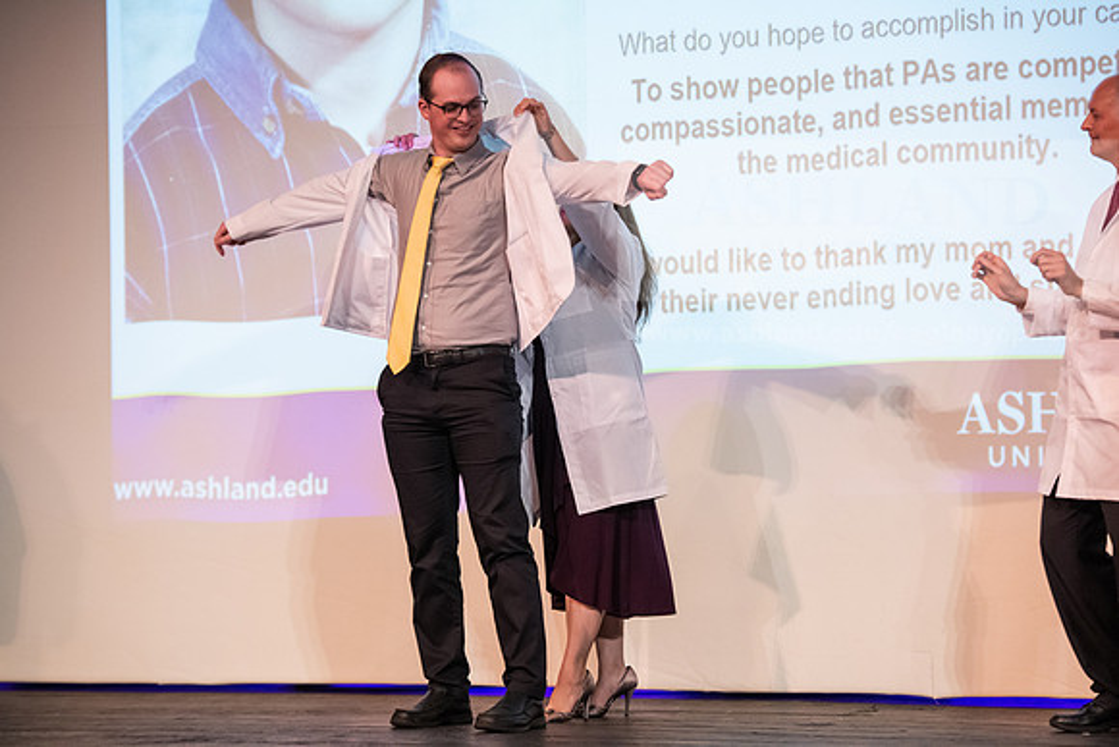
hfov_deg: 17.1
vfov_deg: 11.4
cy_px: 374
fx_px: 3731
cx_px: 560
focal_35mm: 120
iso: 4000
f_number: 3.2
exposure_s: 1/200
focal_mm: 120
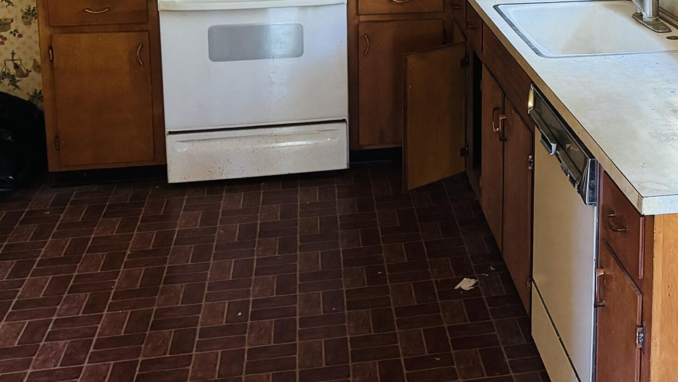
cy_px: -42
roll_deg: -0.1
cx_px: 524
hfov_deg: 38.0
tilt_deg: -10.0
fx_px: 953
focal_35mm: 53
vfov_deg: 21.4
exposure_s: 1/36
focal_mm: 6.76
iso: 1000
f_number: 1.78
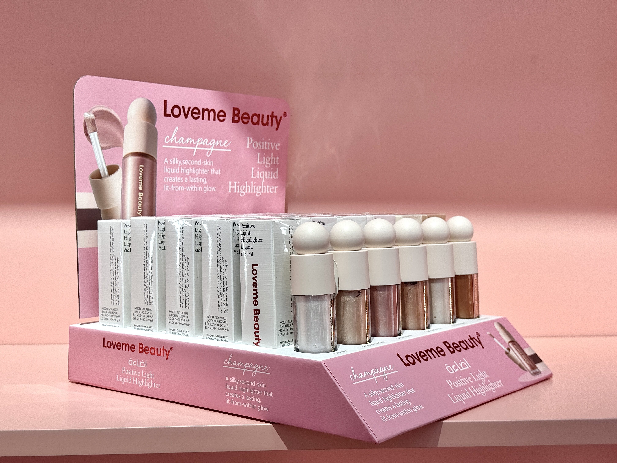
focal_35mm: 48
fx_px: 856
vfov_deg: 30.3
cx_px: 308
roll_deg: -0.4
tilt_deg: -1.8
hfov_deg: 39.7
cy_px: 232
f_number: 1.78
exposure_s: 1/843
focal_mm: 6.76
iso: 64
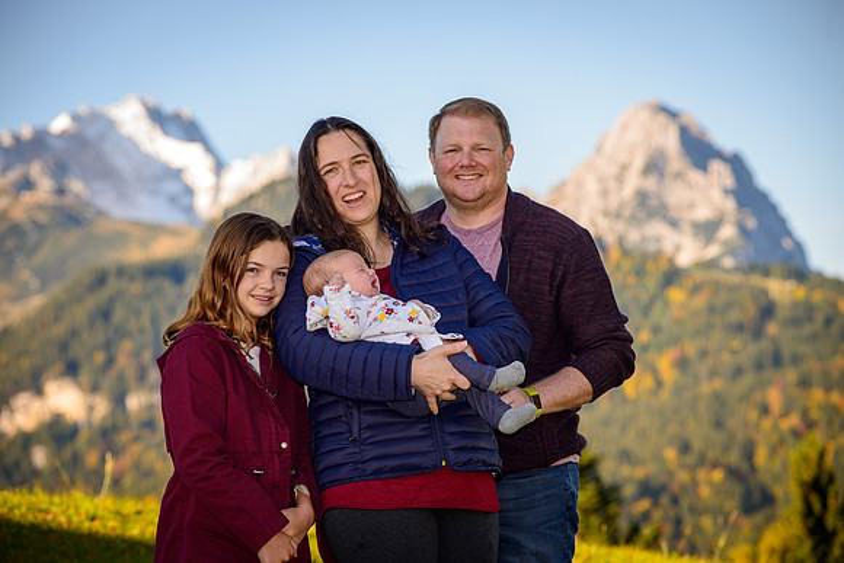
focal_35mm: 135
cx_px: 422
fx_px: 3166
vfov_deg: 10.2
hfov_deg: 15.2
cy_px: 282
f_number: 5.6
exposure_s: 1/250
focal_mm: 135
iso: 200
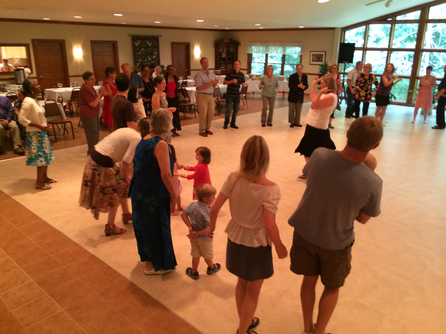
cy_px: 167
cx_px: 223
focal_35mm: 30
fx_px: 387
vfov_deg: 46.8
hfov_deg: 60.0
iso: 320
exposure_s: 1/20
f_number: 2.2
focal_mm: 4.12
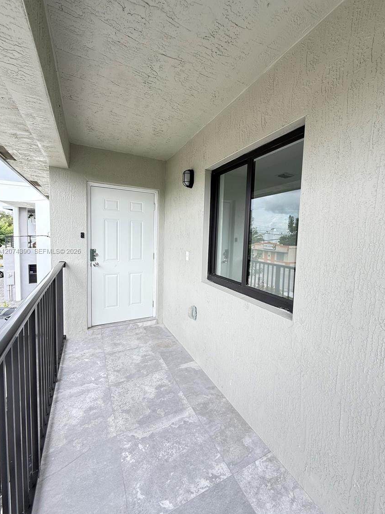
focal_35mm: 15
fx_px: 222
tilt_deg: -2.9
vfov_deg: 98.2
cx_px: 202
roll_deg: -1.6
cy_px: 251
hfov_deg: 81.7
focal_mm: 2.22
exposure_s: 1/99
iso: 100
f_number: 2.2
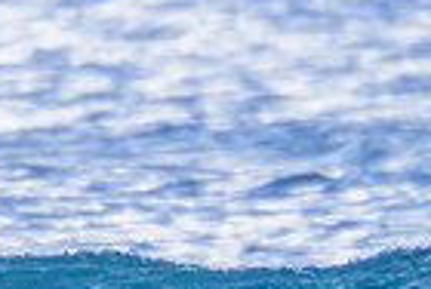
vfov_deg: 0.4
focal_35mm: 3100
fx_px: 37193
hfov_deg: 0.7
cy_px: 509
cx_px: 757
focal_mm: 750
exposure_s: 1/2000
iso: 4500
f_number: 11
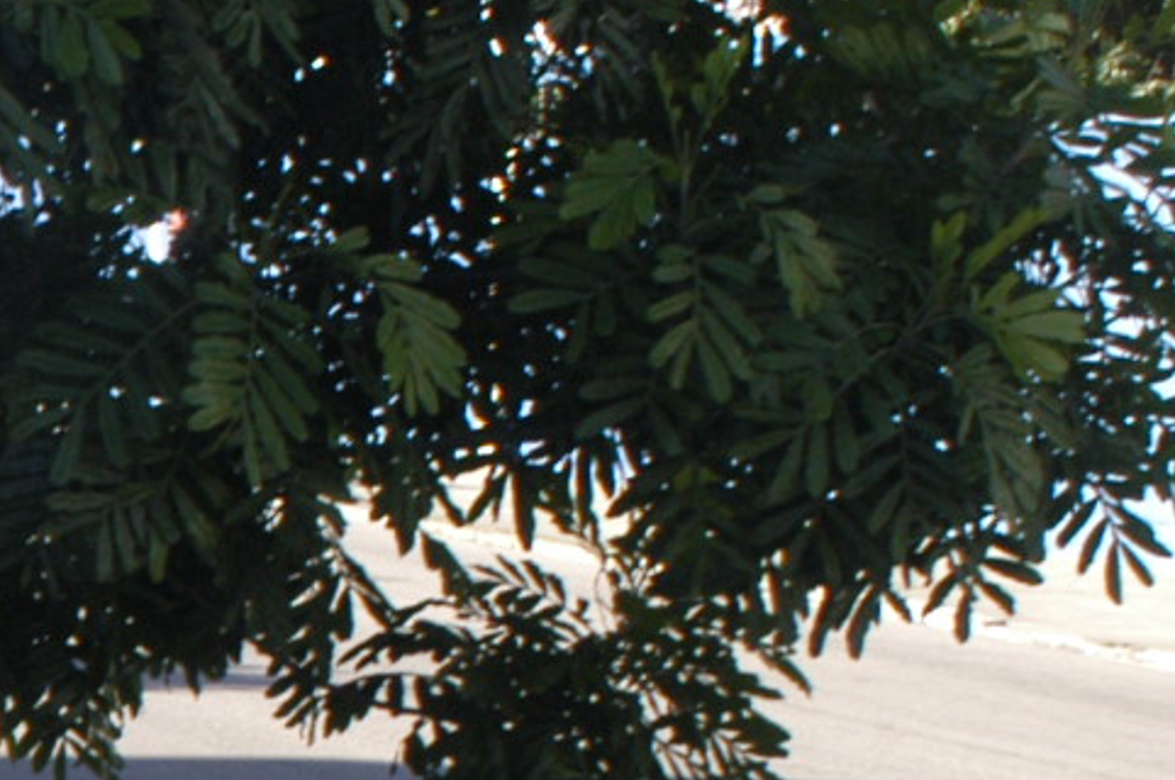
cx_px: -1372
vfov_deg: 6.9
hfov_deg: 9.7
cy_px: 1211
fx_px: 6356
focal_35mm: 195
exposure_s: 1/125
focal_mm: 28
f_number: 8
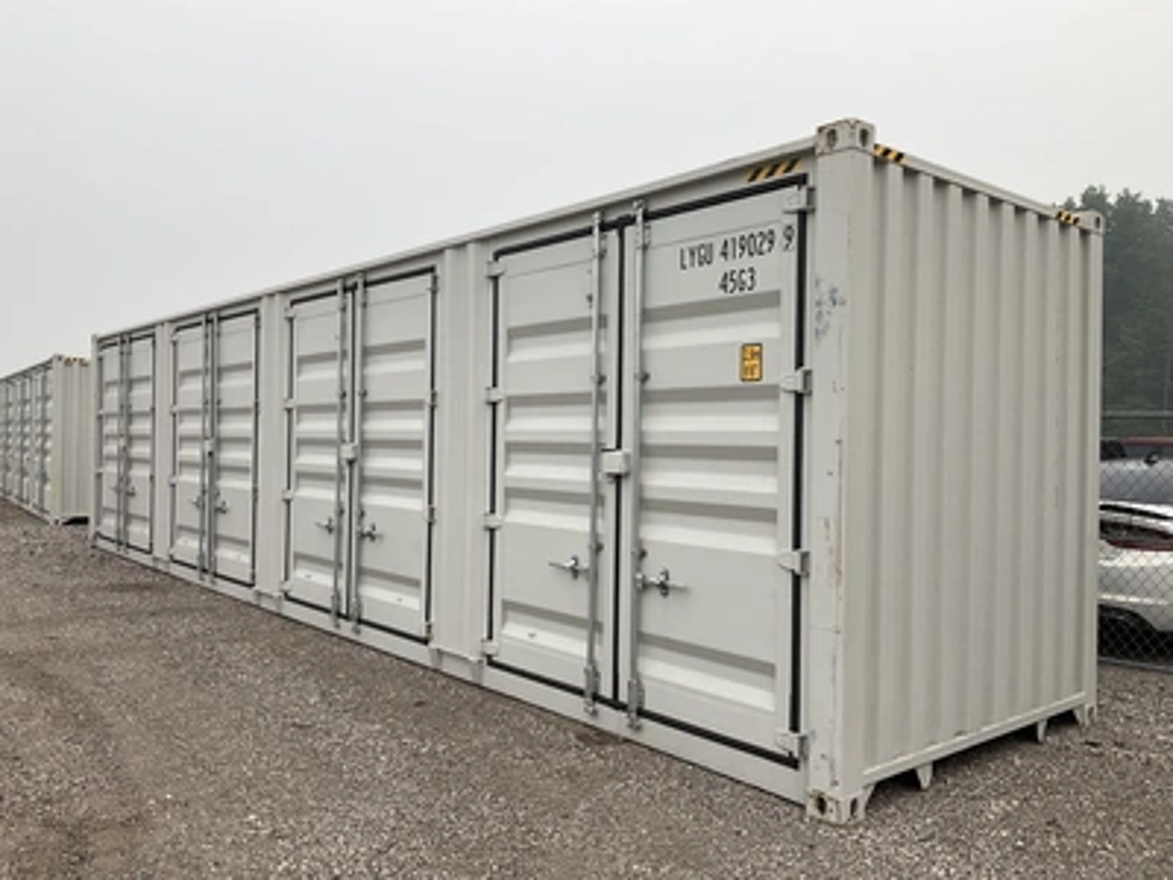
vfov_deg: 48.2
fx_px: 983
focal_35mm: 29
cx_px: 586
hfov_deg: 61.7
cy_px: 440
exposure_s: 1/461
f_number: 1.8
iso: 25
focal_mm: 3
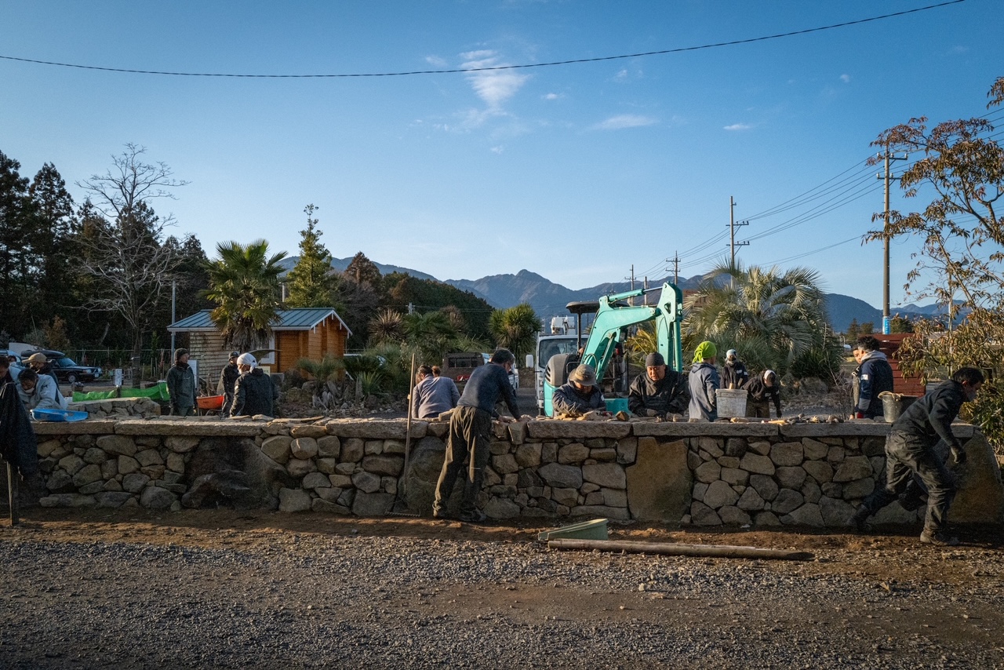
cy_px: 335
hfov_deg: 65.5
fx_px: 781
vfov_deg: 46.4
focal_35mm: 28
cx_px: 502
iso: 2500
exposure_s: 1/2000
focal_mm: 28
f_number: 13
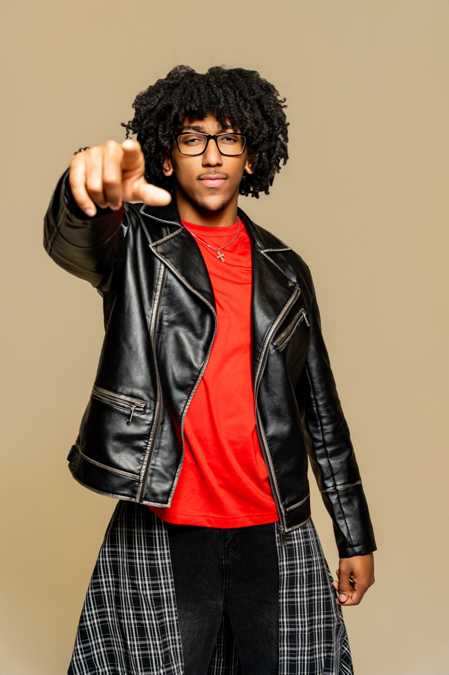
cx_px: 224
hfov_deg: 29.1
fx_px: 867
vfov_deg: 42.5
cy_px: 338
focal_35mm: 46
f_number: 5
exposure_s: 1/200
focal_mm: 46.3
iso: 500
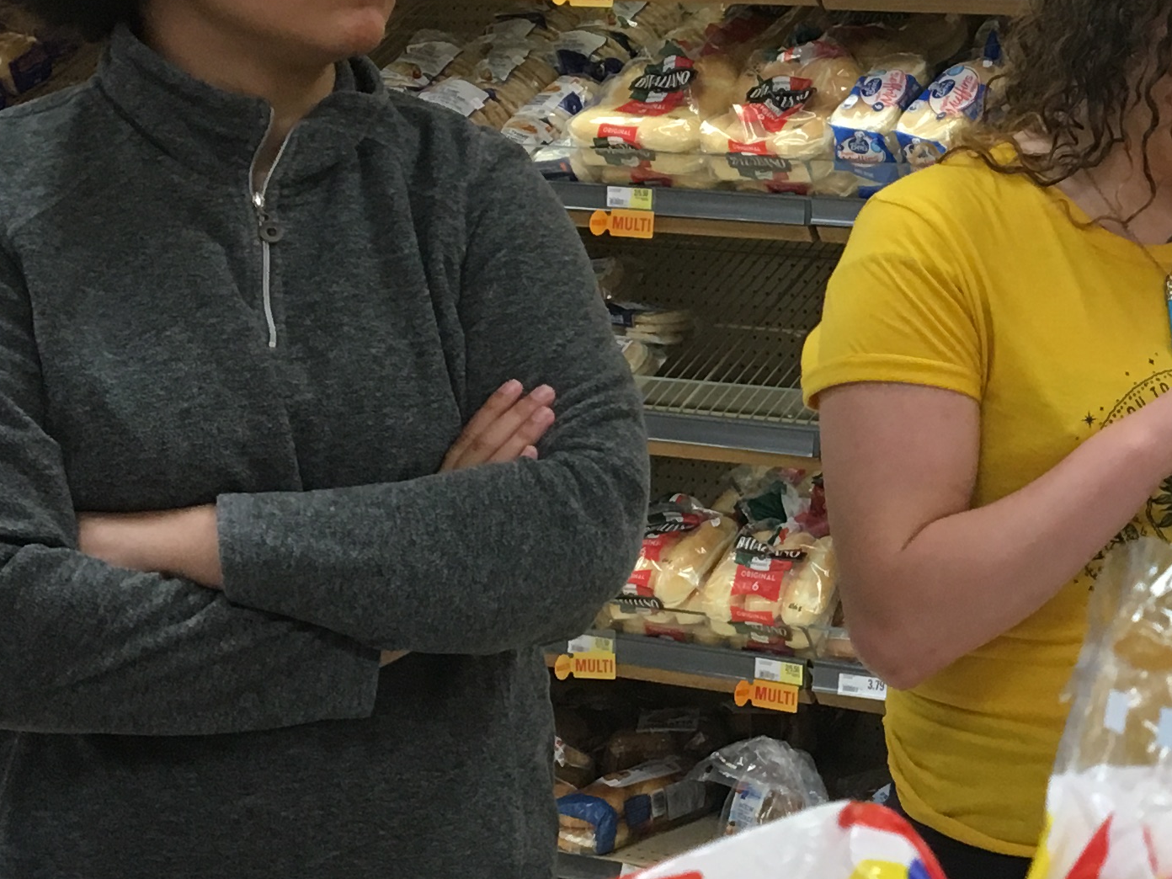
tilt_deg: -4.1
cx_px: 1260
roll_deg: +0.0
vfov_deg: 17.5
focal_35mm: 84
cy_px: 223
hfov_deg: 22.1
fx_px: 2844
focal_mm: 4.15
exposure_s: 1/30
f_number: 2.2
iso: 40
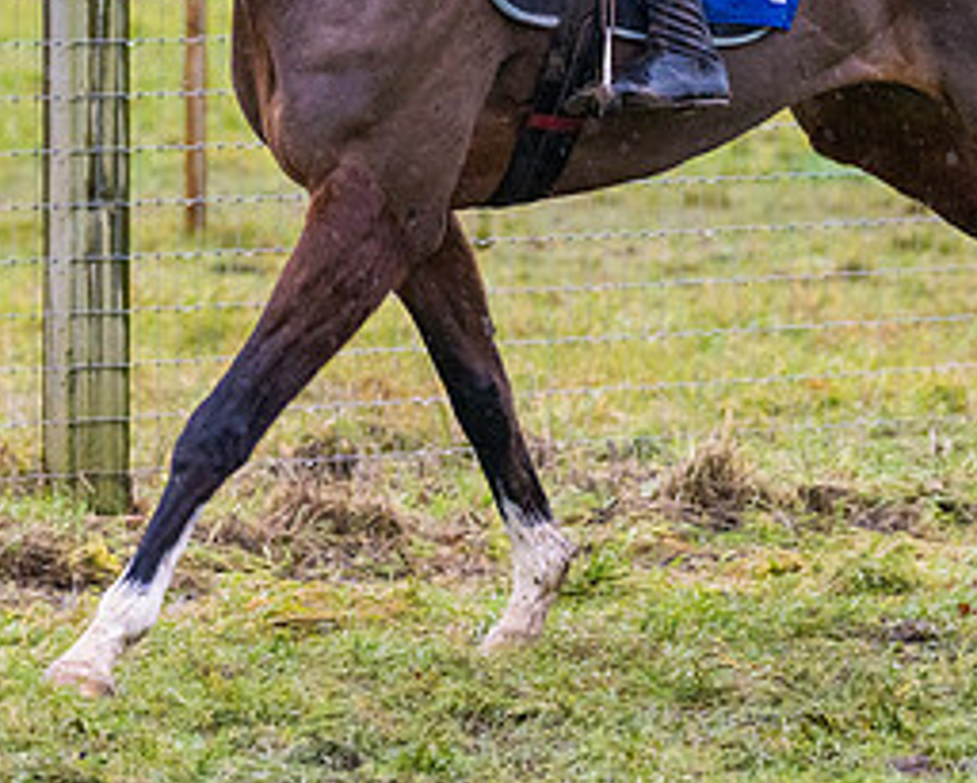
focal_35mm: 391
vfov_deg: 4.0
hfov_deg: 4.9
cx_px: 746
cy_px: 14
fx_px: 11310
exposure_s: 1/1600
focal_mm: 135
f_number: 2.8
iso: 2500
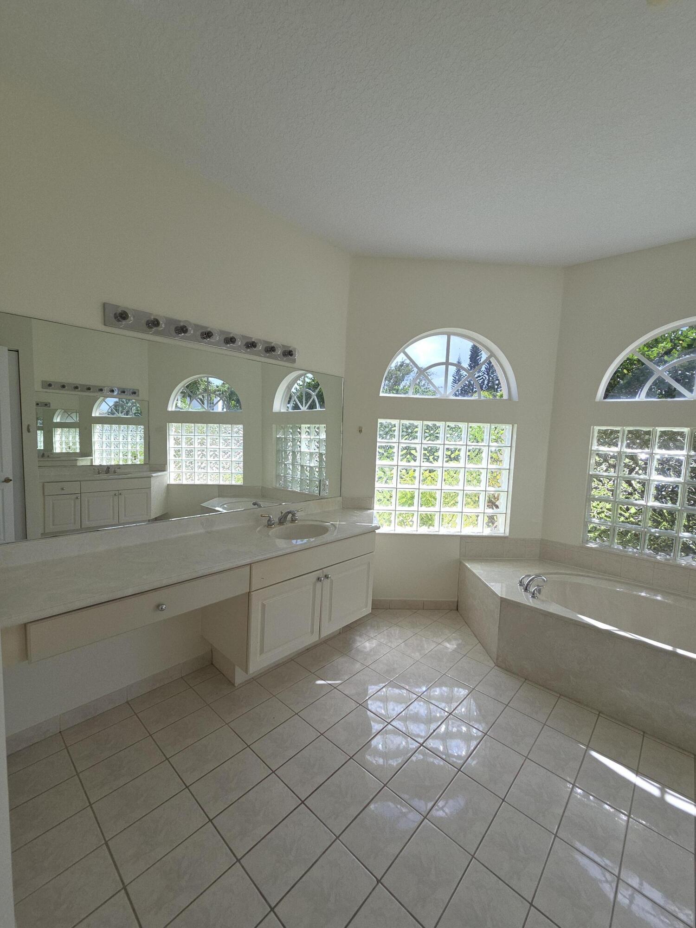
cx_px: 348
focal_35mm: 13
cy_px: 464
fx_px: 349
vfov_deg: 106.2
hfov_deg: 89.9
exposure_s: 1/463
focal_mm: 2.2
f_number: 2.2
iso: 50
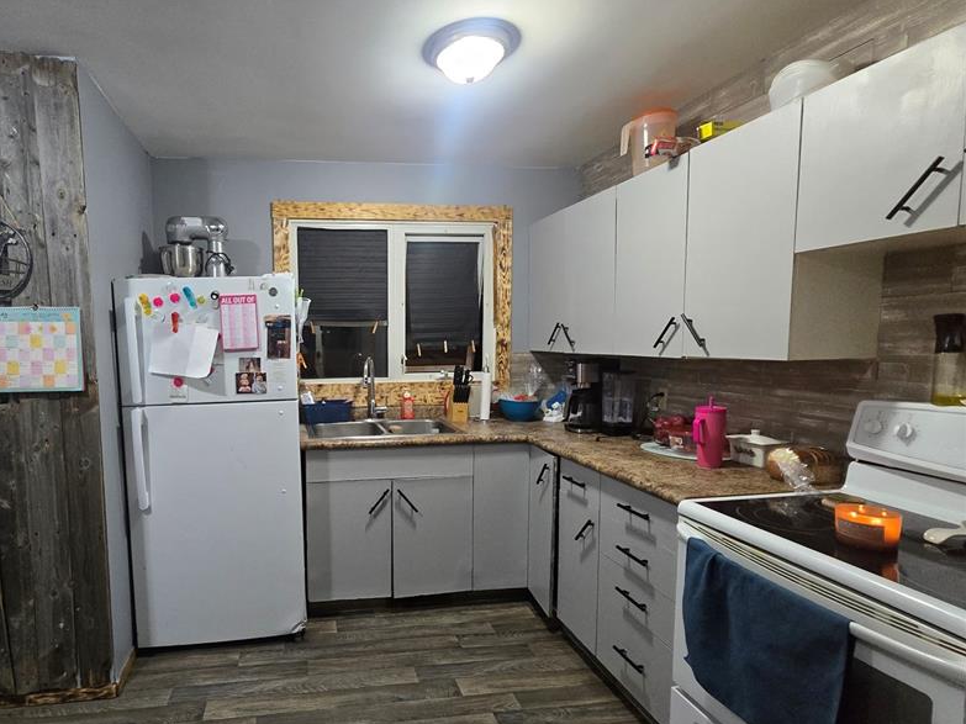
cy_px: 372
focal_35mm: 17
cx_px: 336
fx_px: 474
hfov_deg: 88.3
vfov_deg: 74.7
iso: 800
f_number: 2.2
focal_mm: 2.2
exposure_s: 1/60
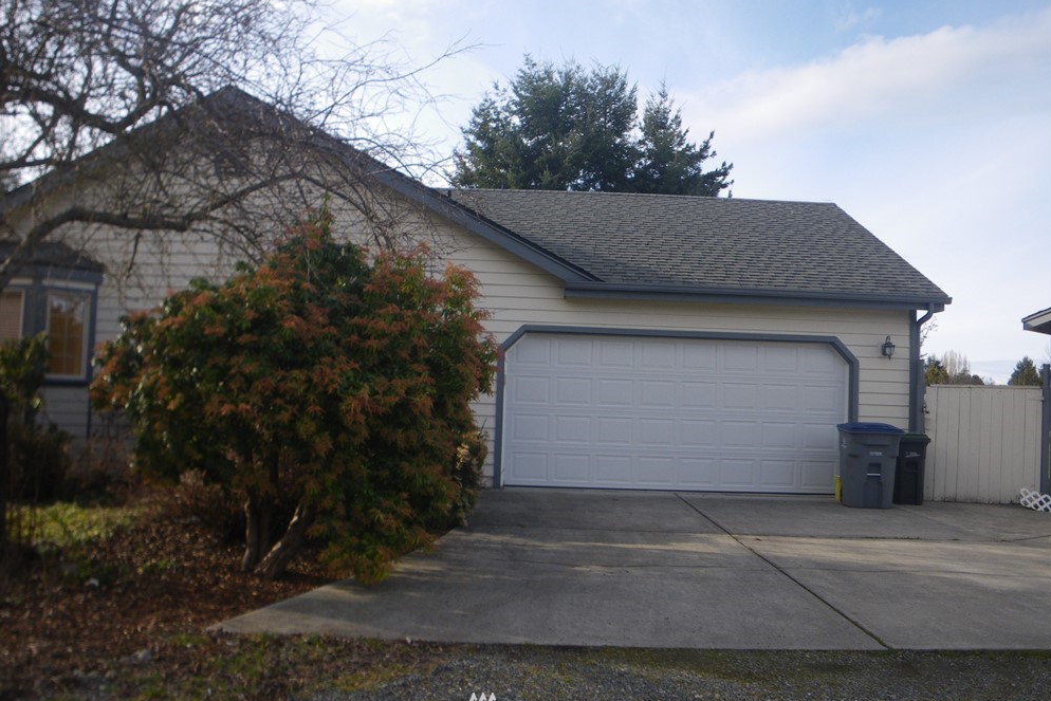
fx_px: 876
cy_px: 339
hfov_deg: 61.9
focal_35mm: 30
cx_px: 523
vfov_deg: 43.6
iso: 50
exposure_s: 1/160
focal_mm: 5
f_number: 4.2
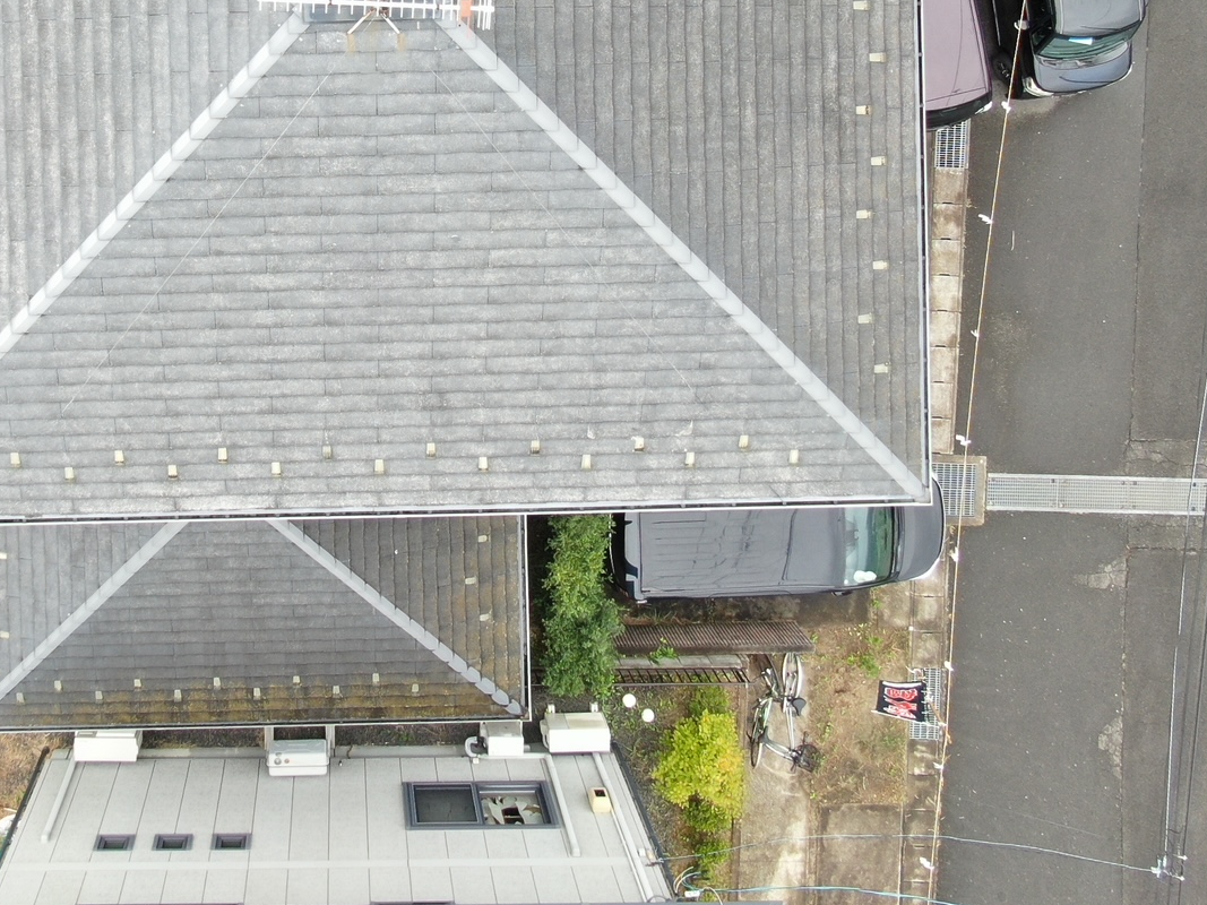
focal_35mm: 45
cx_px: 326
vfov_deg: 30.7
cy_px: 86
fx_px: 1569
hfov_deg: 41.1
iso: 110
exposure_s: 1/160
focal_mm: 4.39
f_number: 2.8
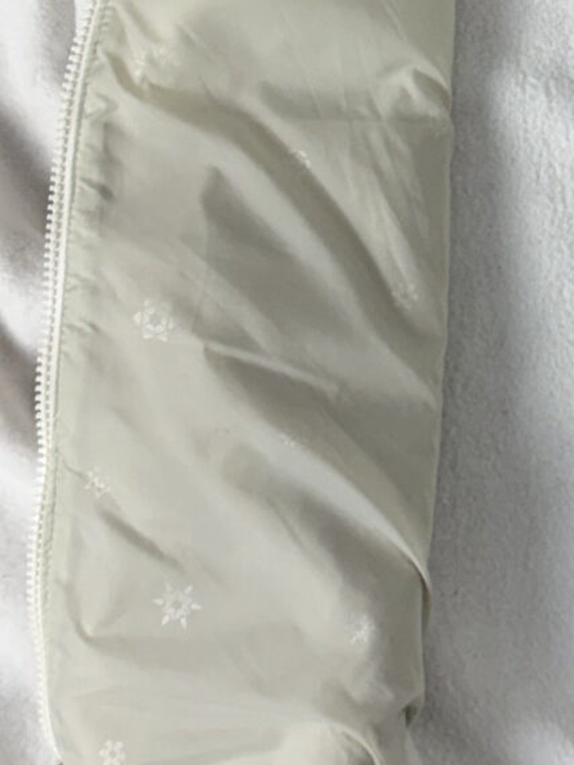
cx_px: 785
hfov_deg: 13.2
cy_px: -54
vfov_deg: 17.6
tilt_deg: -85.5
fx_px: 2387
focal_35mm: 108
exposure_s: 1/120
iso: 125
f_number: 1.78
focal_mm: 6.76
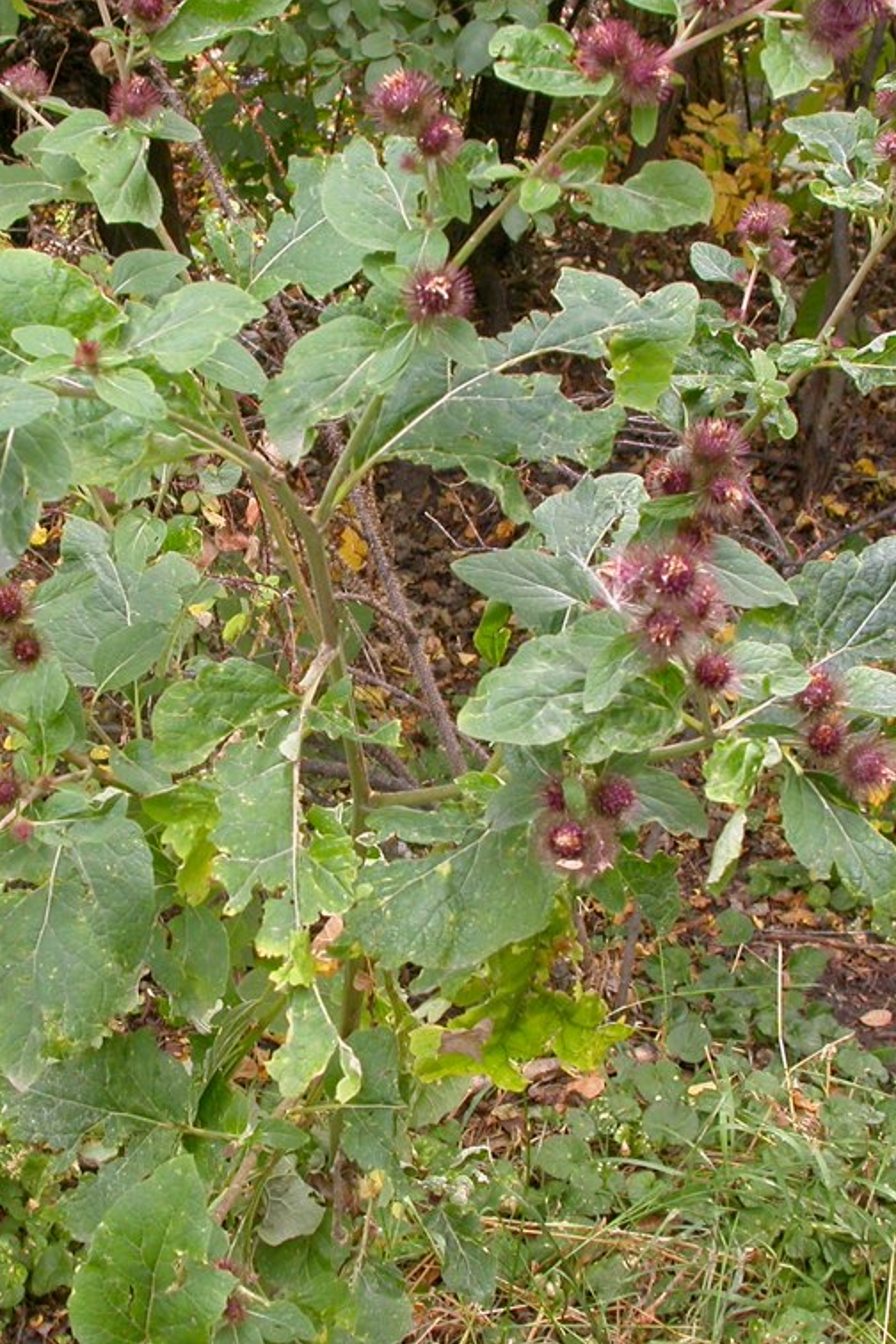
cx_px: 270
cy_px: 679
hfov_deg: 21.8
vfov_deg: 32.4
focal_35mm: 62
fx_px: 2314
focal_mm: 9.1
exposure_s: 1/51.8
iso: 100
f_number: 4.4
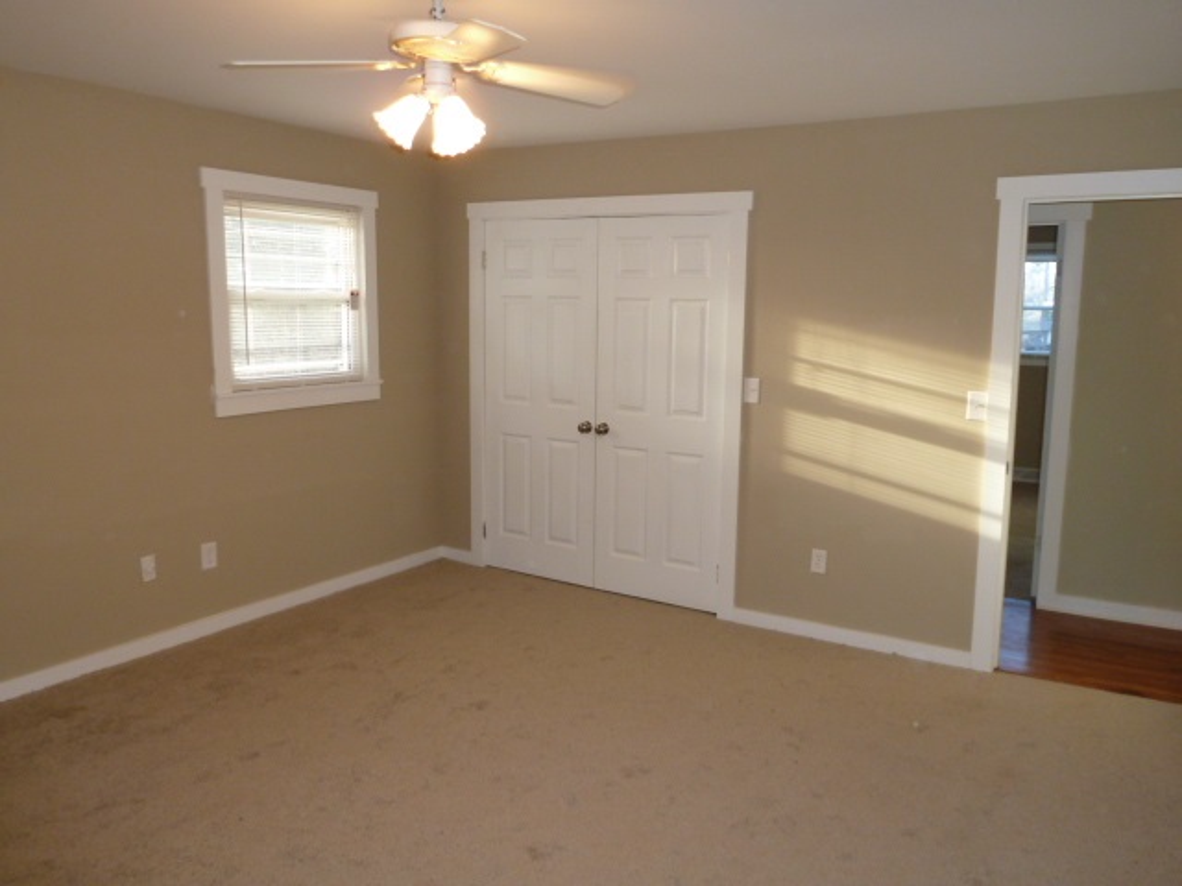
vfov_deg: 51.4
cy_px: 443
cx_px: 591
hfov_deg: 65.3
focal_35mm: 27
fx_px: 922
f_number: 3.3
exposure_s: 1/30
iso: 200
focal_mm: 4.4
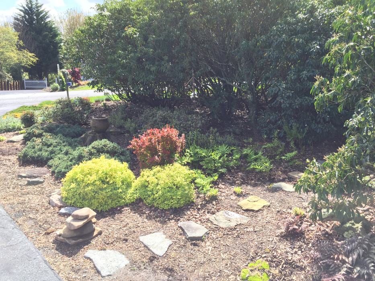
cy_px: 140
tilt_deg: -13.7
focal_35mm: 29
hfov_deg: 61.7
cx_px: 188
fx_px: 314
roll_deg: -3.5
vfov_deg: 48.2
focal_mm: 4.15
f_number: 2.2
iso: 32
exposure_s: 1/501
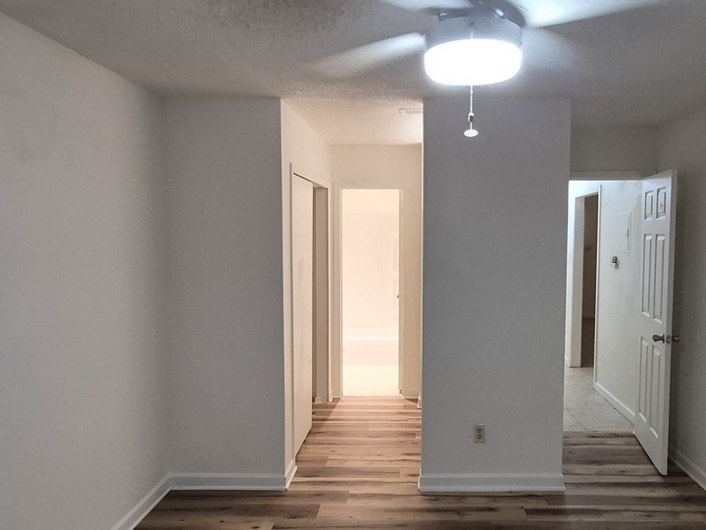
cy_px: 261
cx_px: 427
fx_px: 530
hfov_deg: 66.6
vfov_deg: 53.1
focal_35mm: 26
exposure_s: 1/60
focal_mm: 1.74
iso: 320
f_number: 2.2
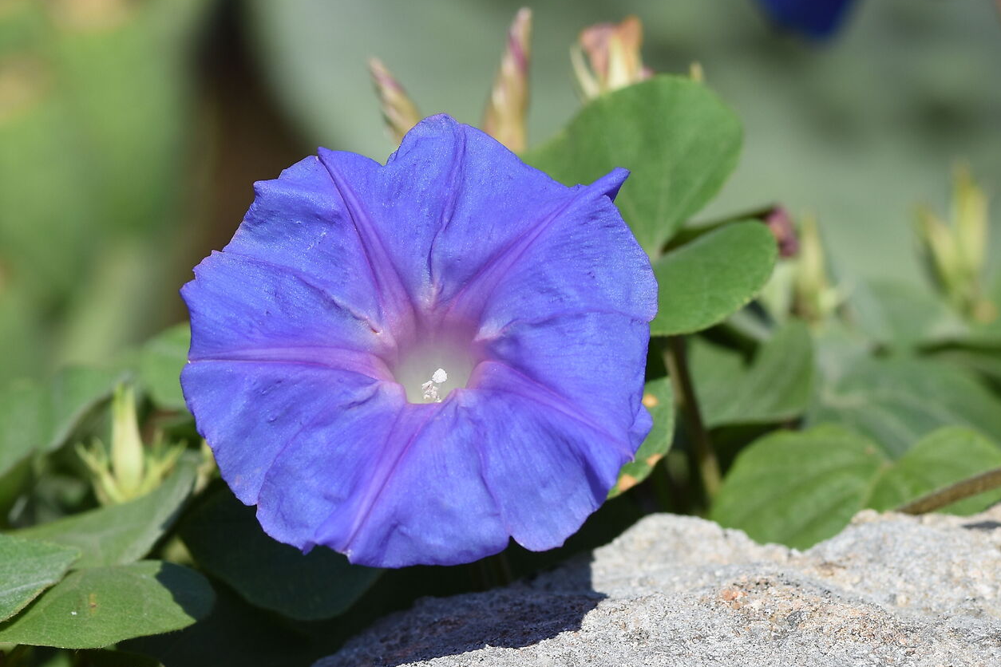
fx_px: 6783
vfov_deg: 5.6
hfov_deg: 8.4
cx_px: 433
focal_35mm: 244
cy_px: 358
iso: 125
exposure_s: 1/1000
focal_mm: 85
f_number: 4.8
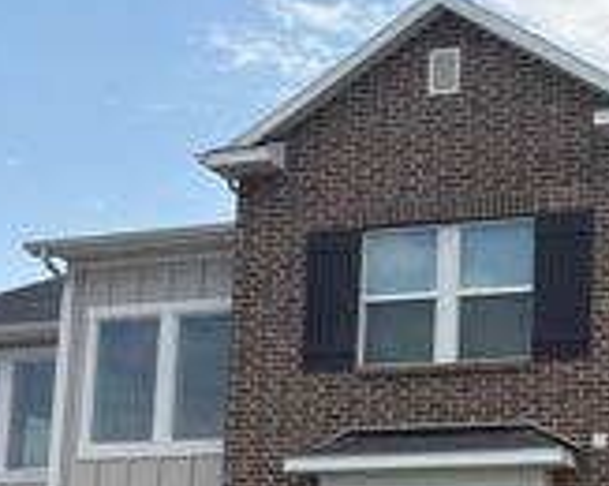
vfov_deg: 19.1
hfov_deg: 23.4
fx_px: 1404
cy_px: 477
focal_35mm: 78
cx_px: 613
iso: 50
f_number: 1.6
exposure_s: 1/4065
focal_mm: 5.96
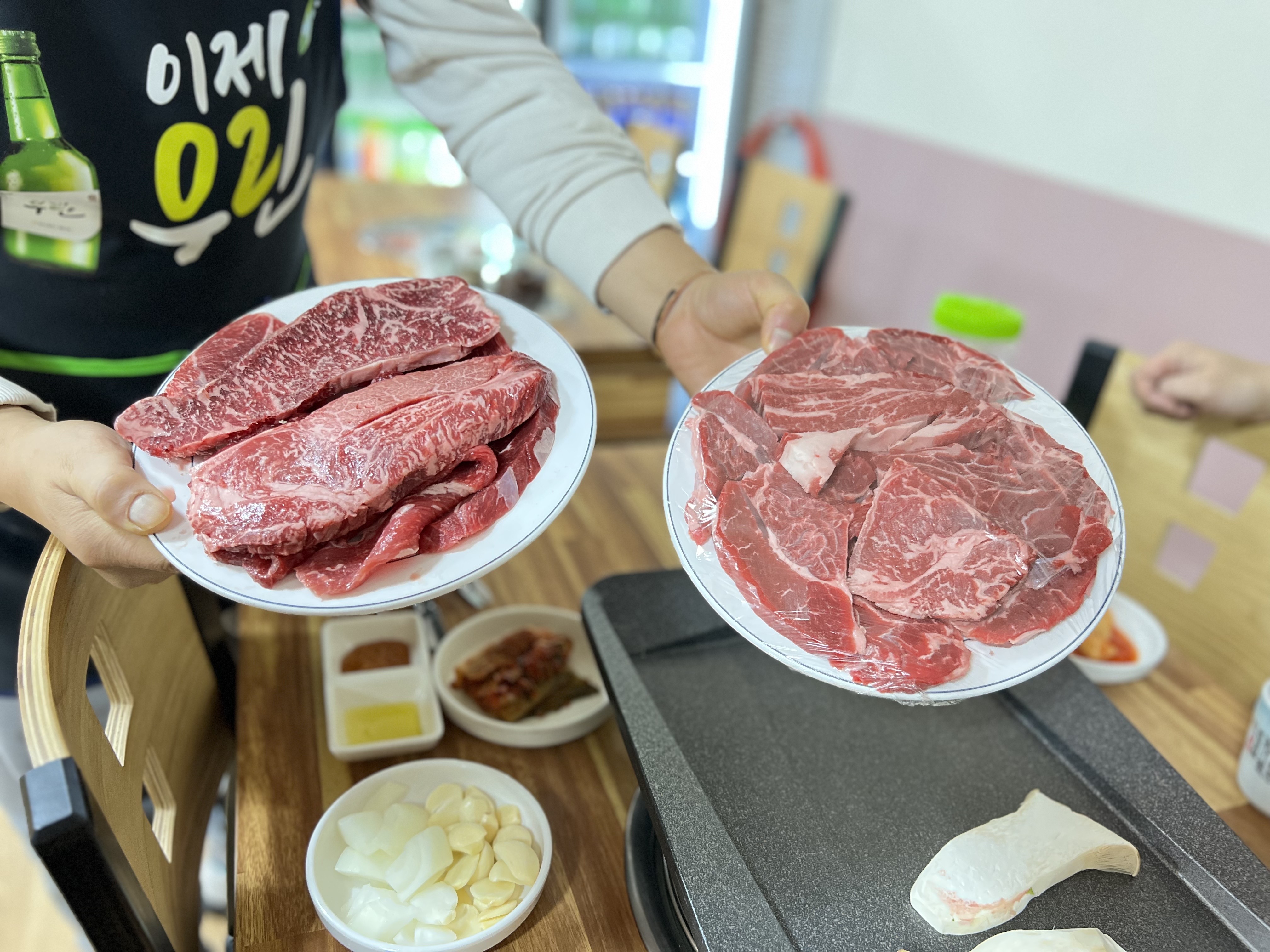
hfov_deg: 67.3
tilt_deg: -27.8
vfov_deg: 53.1
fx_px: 954
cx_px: 635
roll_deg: -5.1
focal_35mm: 26
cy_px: 476
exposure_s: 1/60
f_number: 1.5
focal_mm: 5.7
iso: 400
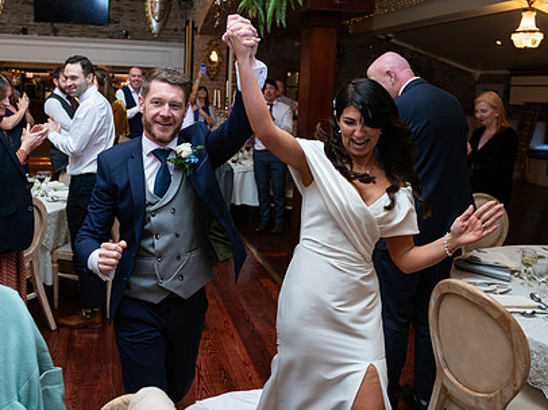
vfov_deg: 42.6
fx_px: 522
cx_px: 216
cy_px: 156
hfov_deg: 54.9
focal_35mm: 33
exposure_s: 1/160
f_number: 3.5
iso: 640
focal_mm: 24
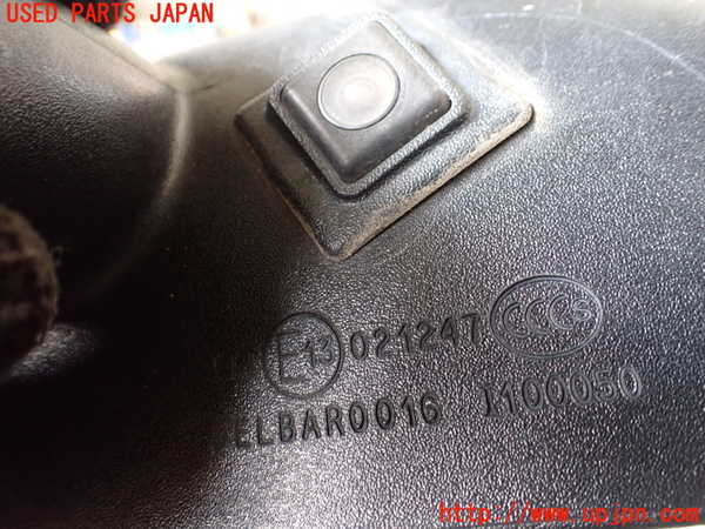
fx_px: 611
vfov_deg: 46.8
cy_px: 264
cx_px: 352
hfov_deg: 60.0
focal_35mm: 30
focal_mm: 5.4
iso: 800
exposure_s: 1/30
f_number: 2.3
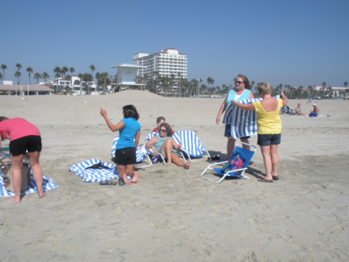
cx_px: 174
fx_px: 363
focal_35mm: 36
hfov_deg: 51.4
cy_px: 131
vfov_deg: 39.7
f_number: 5.6
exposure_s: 1/452
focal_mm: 6.3
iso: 64
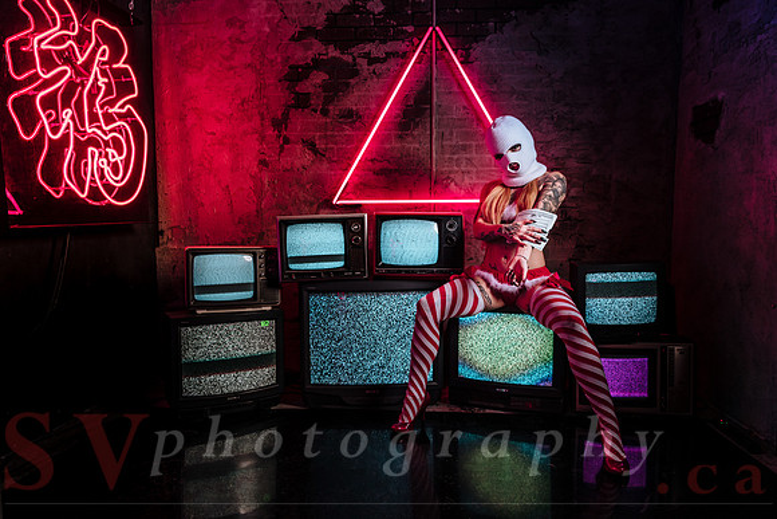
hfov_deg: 71.0
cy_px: 271
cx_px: 389
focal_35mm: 25
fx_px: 545
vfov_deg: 50.9
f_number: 4
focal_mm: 24
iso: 200
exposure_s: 1/60
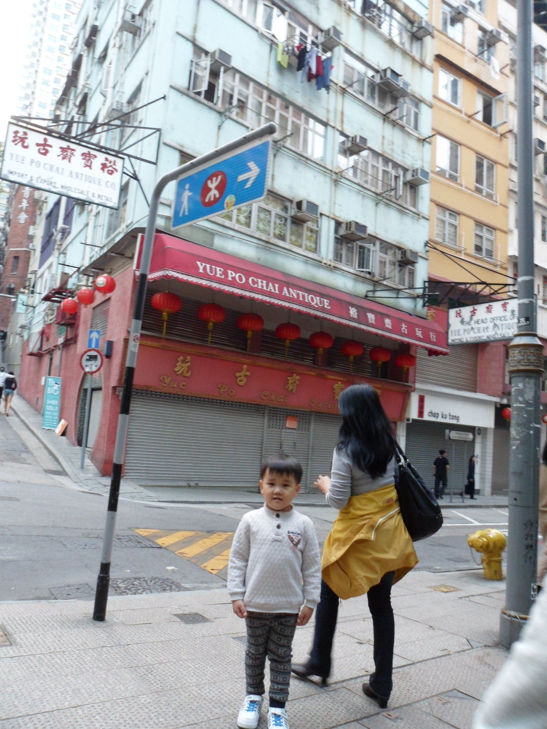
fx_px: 548
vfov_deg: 67.3
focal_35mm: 26
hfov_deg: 53.1
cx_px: 274
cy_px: 364
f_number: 3.3
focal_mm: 4.9
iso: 200
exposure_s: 1/45
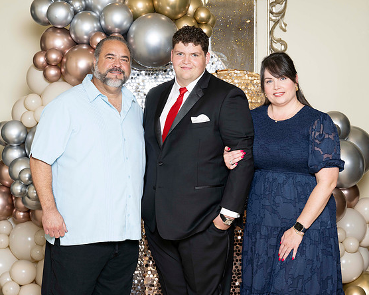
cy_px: 147
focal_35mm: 90
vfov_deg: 17.1
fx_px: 983
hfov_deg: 21.3
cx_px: 192
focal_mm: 79
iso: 250
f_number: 5.6
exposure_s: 1/200
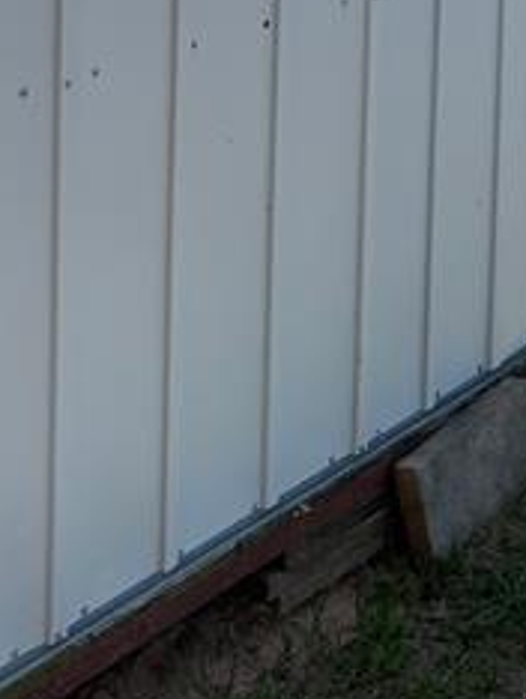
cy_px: -239
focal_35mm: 82
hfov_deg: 17.8
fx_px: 1658
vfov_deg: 21.3
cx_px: 448
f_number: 1.6
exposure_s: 1/2247
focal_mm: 5.1
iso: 32
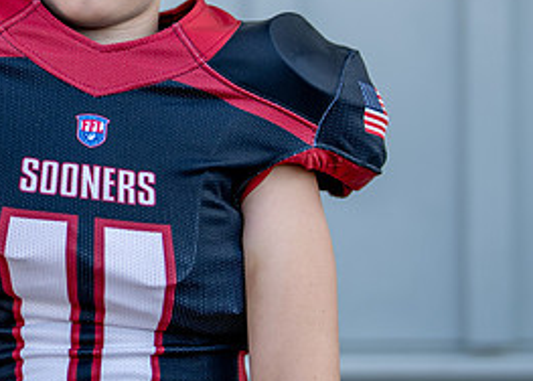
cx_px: 126
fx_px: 1968
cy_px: 43
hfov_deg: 15.3
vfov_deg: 11.0
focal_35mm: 130
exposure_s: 1/2000
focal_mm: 50
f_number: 1.2
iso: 100
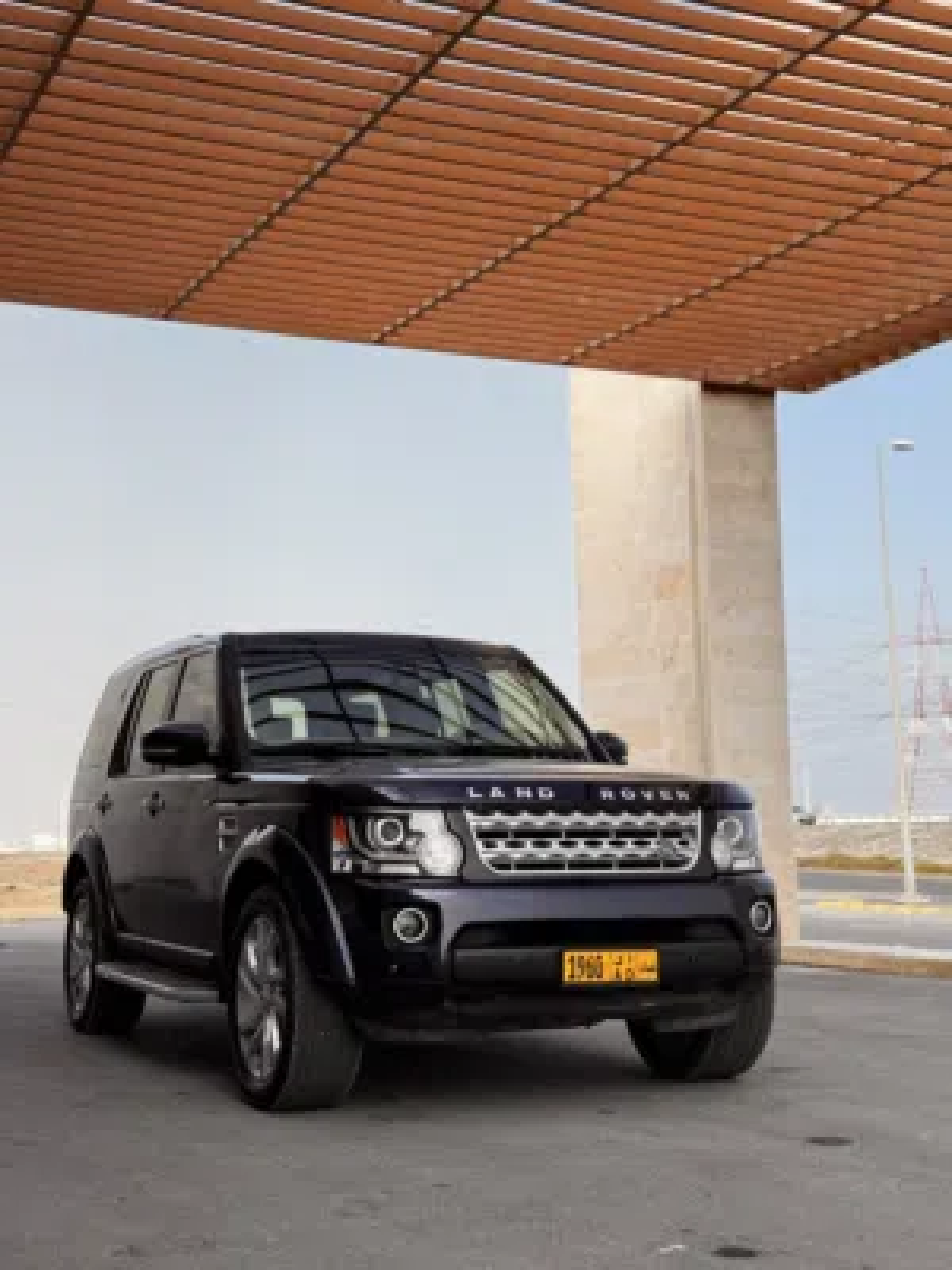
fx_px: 1760
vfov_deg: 39.7
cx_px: 476
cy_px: 635
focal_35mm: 48
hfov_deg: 30.3
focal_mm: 6.76
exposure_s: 1/1770
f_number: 1.78
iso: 64
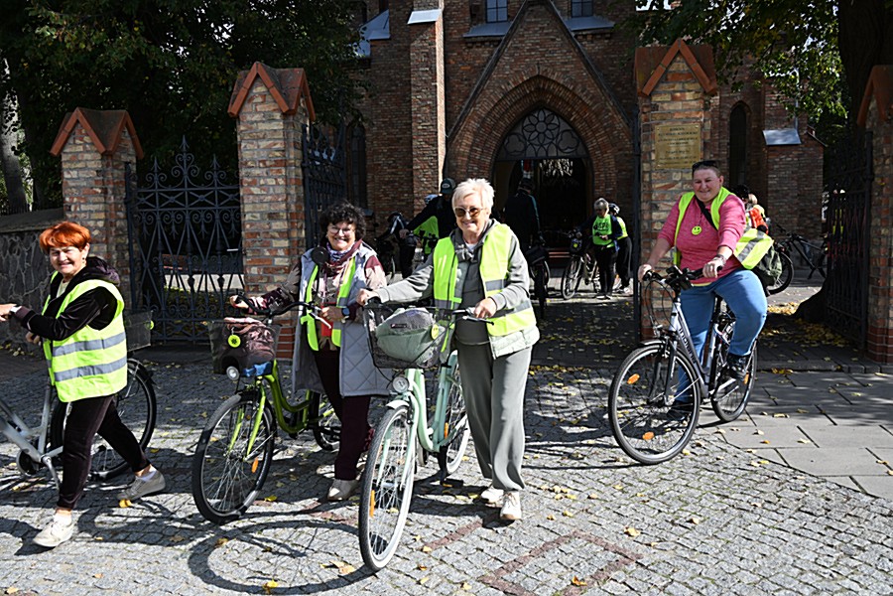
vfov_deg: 41.7
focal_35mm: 32
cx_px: 446
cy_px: 298
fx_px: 781
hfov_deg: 59.5
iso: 250
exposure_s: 1/500
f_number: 8
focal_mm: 31.5
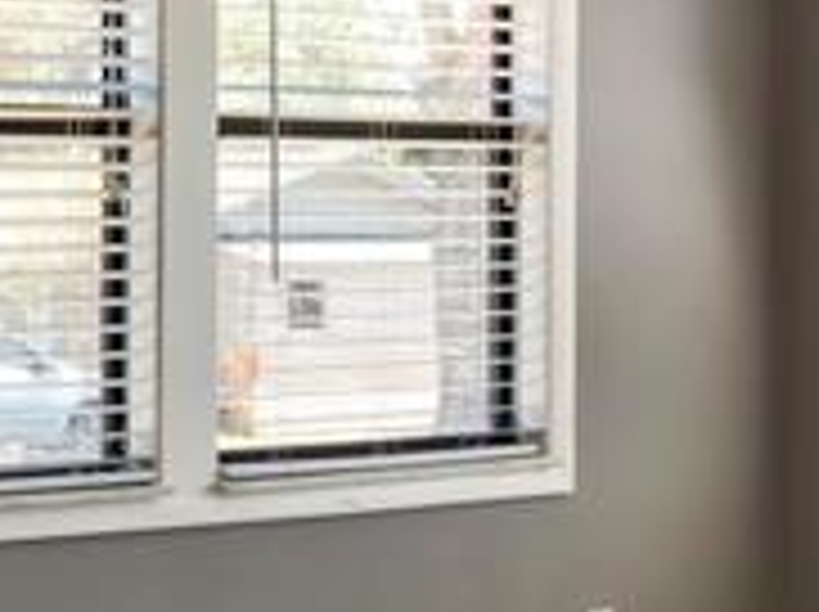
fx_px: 2930
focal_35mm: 124
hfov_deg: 14.9
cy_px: 268
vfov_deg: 11.9
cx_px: -369
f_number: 5.6
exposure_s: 1/125
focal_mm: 11
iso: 200
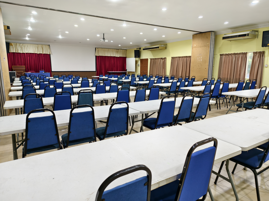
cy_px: 100
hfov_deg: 73.9
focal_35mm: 23
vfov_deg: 58.9
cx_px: 134
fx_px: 179
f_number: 1.57
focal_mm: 6.54
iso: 287
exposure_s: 1/50
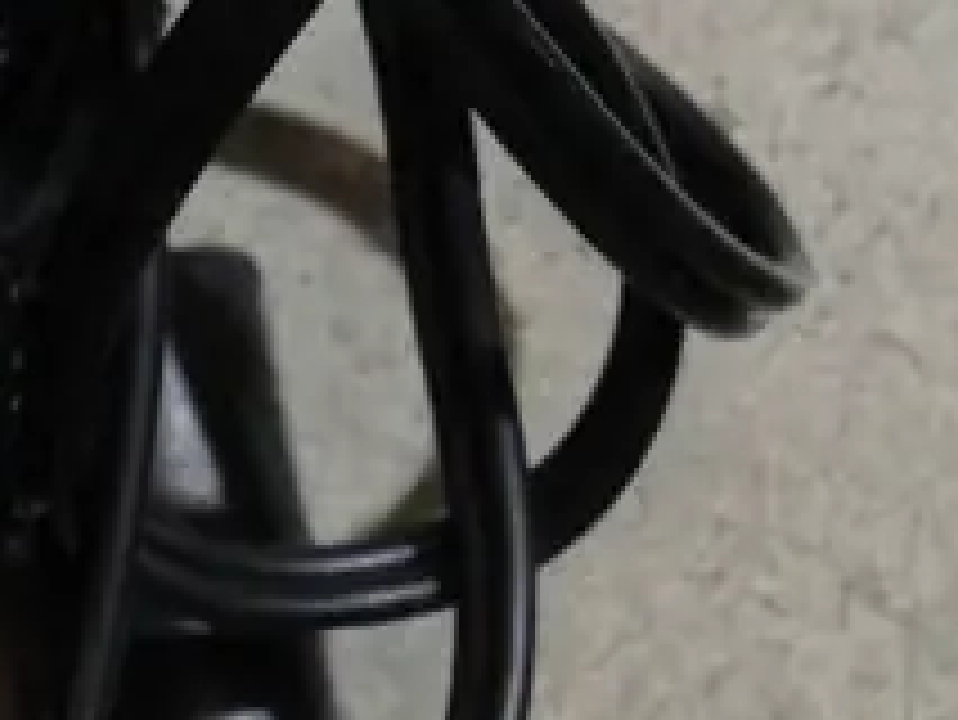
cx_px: -1196
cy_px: -340
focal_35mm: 307
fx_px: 8501
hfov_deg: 6.2
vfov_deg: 4.8
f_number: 5.4
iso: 1250
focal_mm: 32
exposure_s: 1/80
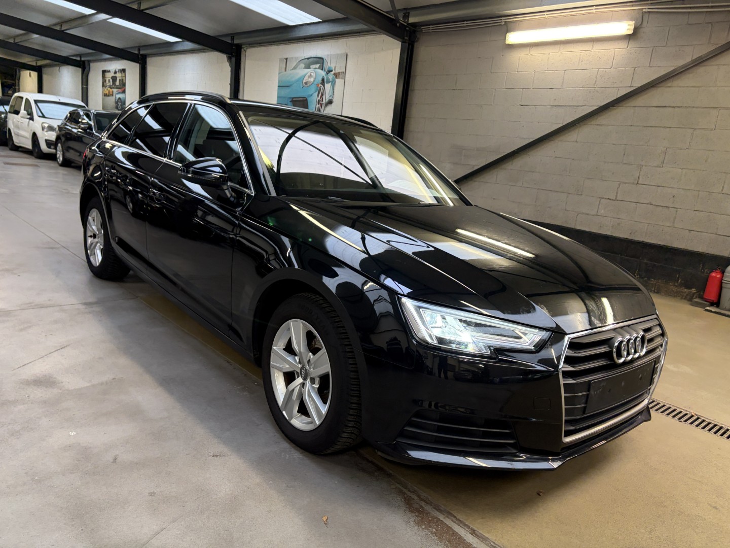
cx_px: 365
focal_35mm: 26
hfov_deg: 67.3
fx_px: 548
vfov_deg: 53.1
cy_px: 274
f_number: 1.6
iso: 125
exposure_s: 1/50
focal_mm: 5.96
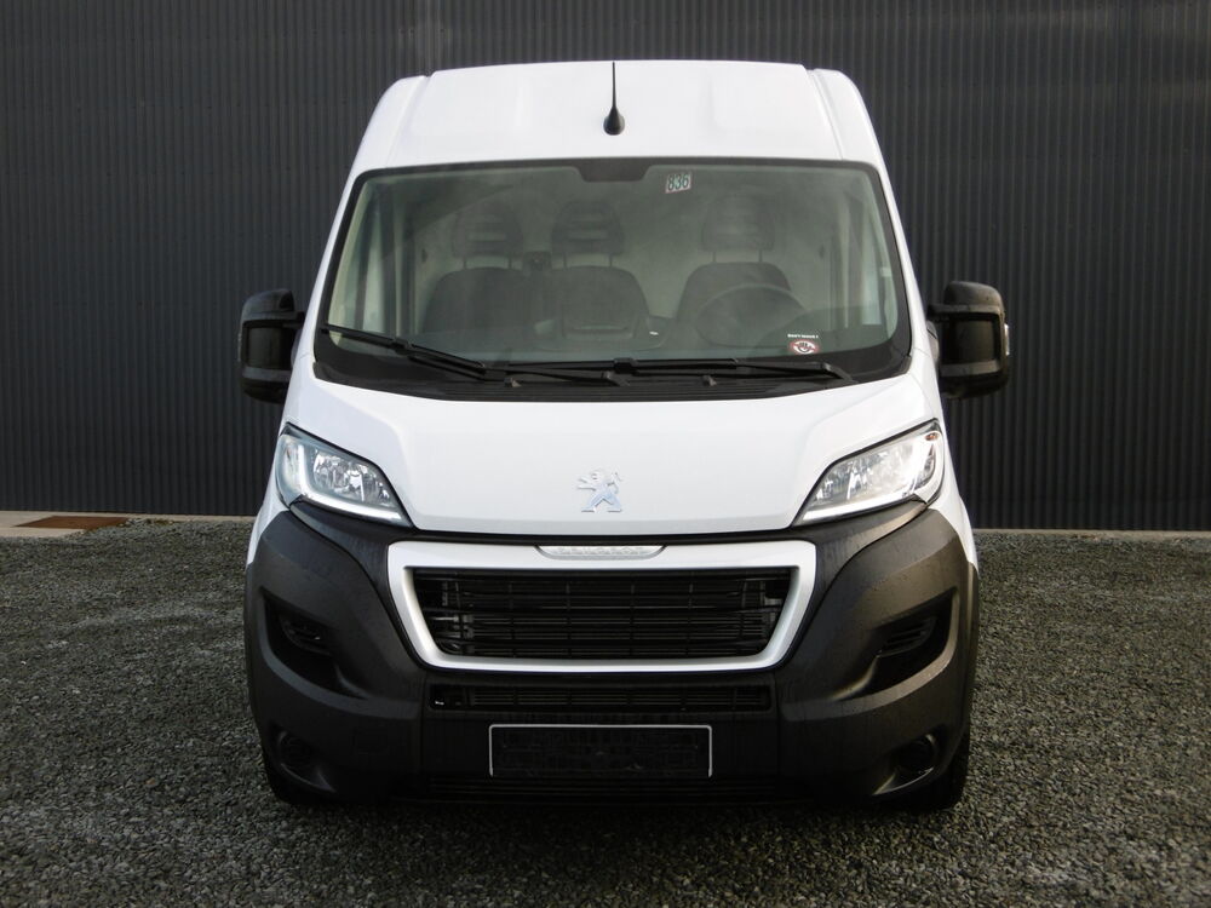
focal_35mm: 38
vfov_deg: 37.7
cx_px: 606
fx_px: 1329
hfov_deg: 49.0
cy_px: 454
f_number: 3.7
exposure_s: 1/160
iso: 100
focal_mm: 6.8
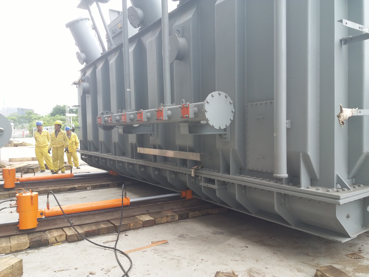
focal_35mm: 28
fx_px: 298
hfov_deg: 63.4
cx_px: 184
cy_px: 138
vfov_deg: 49.7
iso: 50
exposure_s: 1/50
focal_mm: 3.7
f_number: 1.9
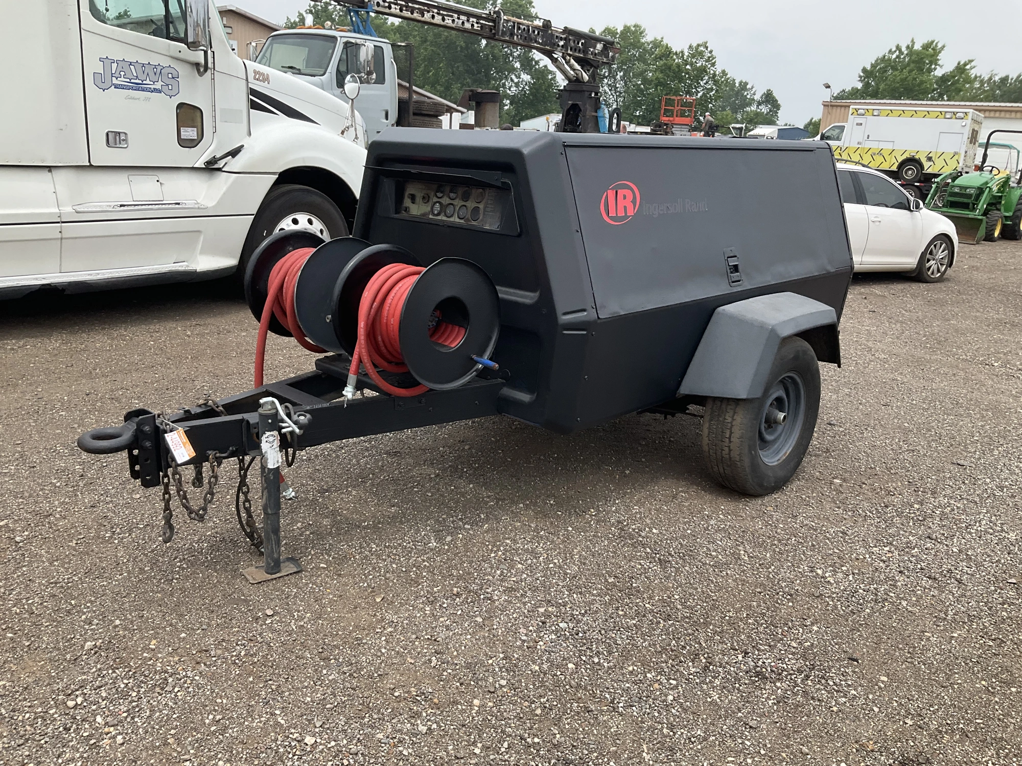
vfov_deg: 48.2
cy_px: 383
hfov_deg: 61.7
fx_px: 856
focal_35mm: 29
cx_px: 511
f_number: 1.8
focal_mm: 3
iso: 25
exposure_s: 1/829
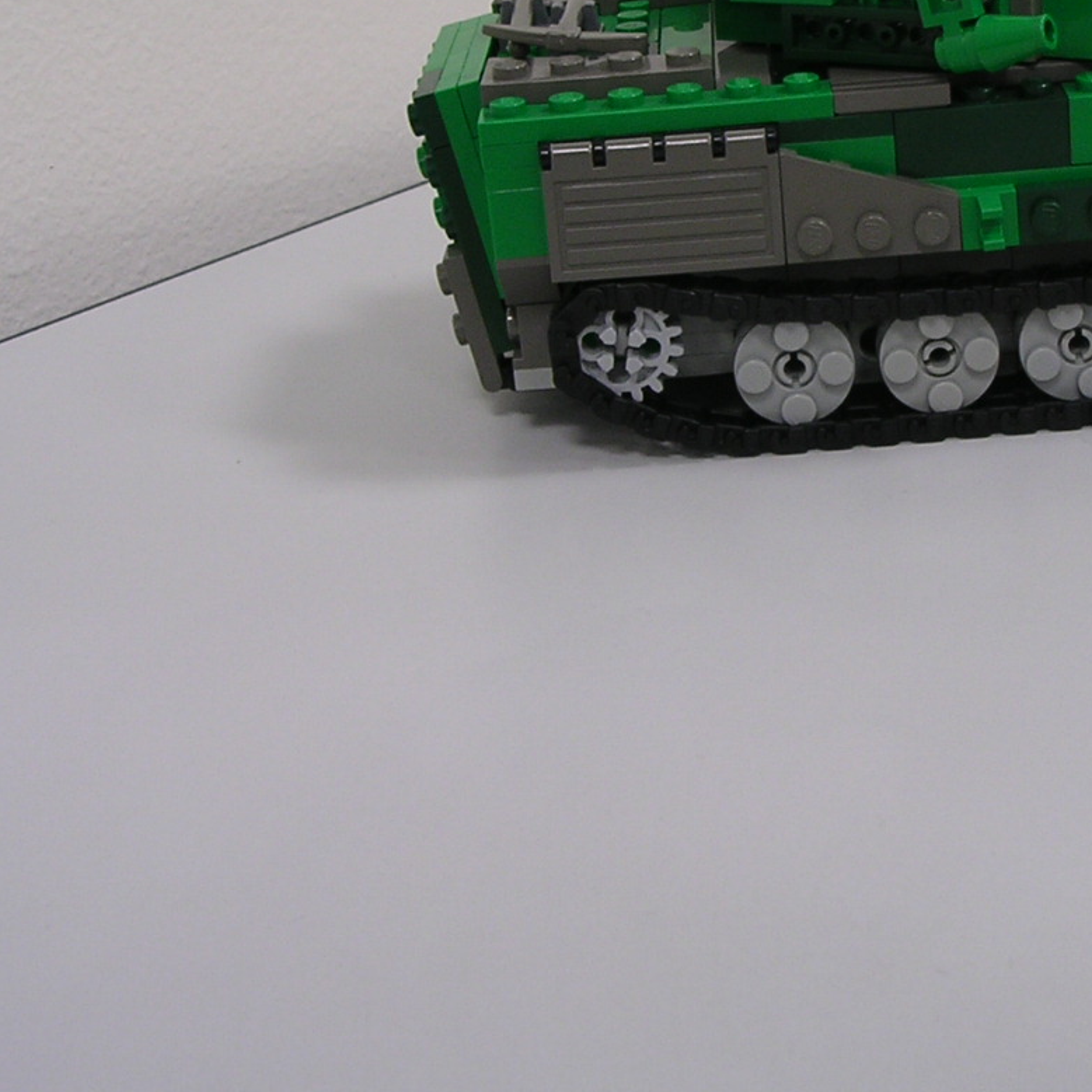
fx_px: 2463
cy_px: 285
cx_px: 941
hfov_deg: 24.4
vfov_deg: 24.7
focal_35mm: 69
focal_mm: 5.8
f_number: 2.8
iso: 100
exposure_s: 1/6.7
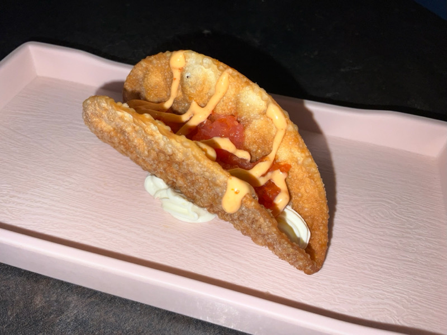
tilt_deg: -46.2
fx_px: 374
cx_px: 224
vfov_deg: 48.2
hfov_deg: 61.7
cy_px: 168
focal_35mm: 29
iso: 16
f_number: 1.8
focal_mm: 3
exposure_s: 1/309
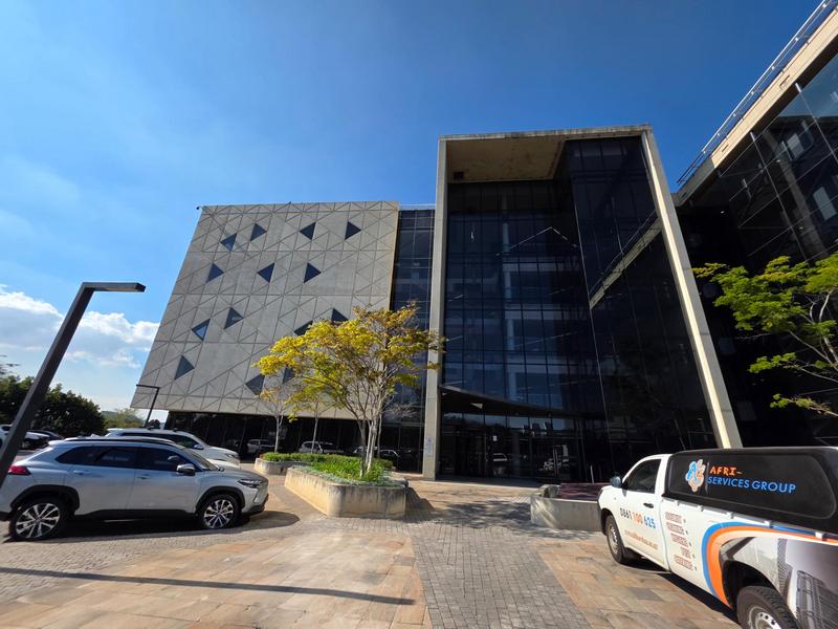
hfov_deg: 106.2
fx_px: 315
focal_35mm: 13
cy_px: 314
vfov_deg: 89.9
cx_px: 419
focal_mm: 2.2
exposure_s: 1/1946
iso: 40
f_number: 1.9
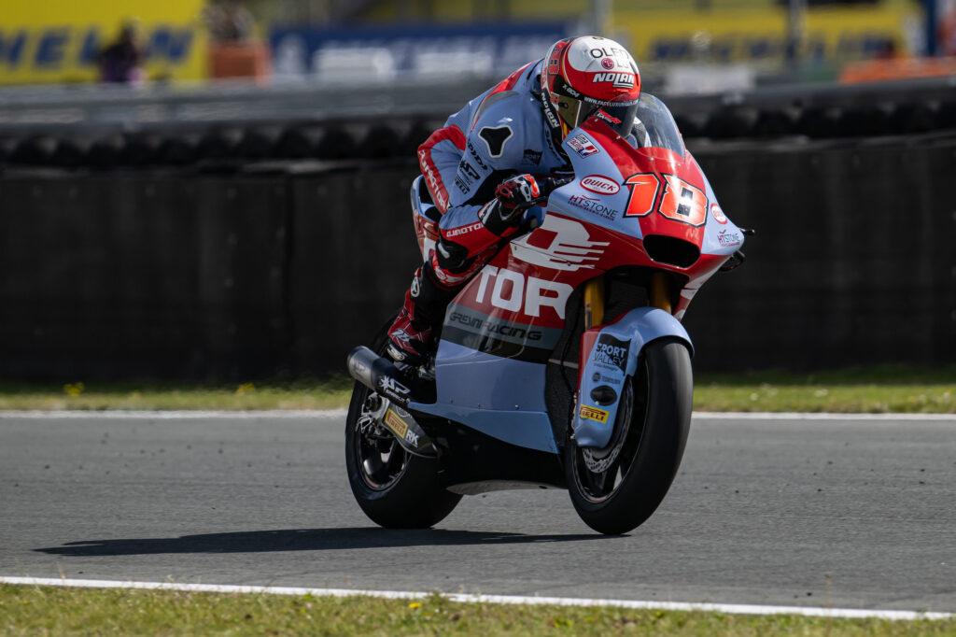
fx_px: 18794
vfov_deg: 1.9
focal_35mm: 708
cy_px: 337
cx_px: 564
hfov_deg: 2.9
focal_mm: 400
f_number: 5.6
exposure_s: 1/2000
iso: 200
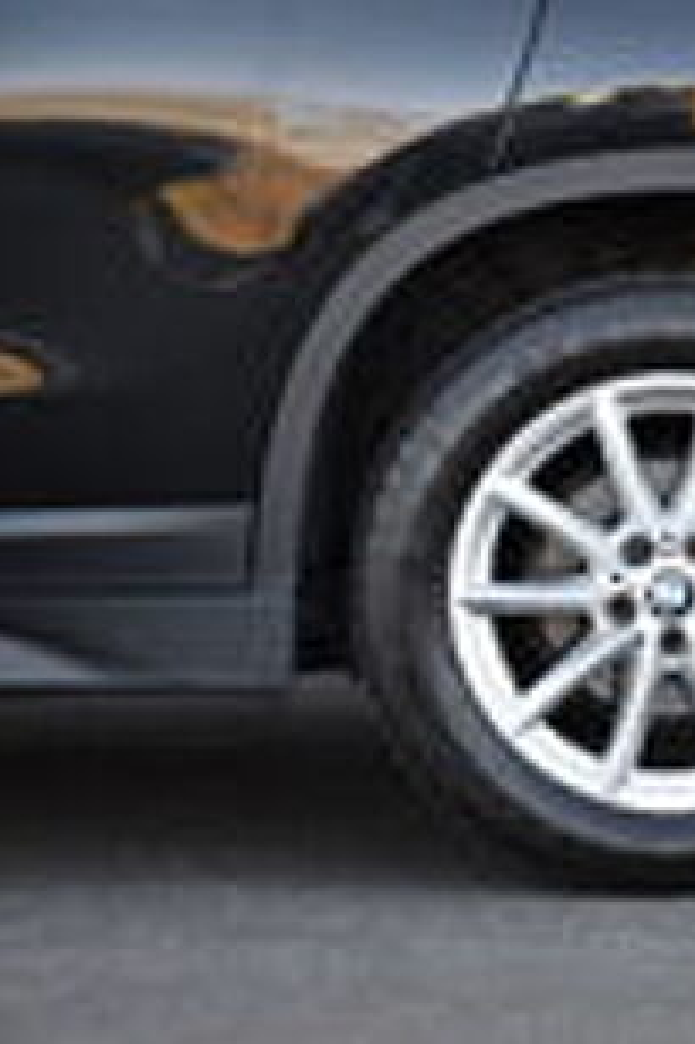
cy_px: 514
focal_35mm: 222
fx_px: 6429
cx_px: 726
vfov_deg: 9.3
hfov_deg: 6.2
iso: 800
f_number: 5.3
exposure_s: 1/250
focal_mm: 95
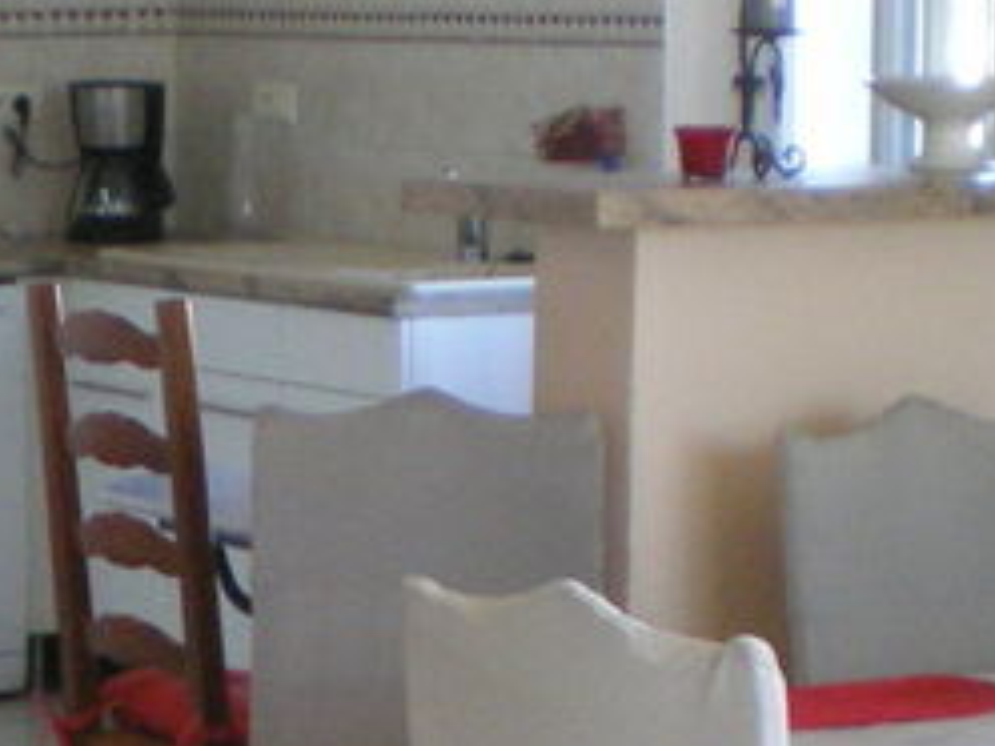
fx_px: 4398
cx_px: 32
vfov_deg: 9.7
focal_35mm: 153
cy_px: 634
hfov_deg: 12.8
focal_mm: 6.3
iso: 320
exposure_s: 1/50
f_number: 3.1
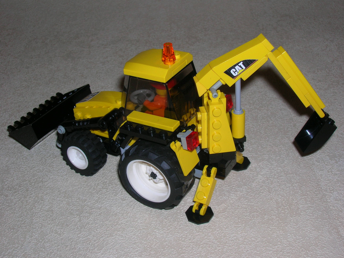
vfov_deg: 31.5
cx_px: 172
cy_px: 129
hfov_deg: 41.2
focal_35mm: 46
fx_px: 457
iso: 50
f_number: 5.4
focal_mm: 7.7
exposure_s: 1/60.1
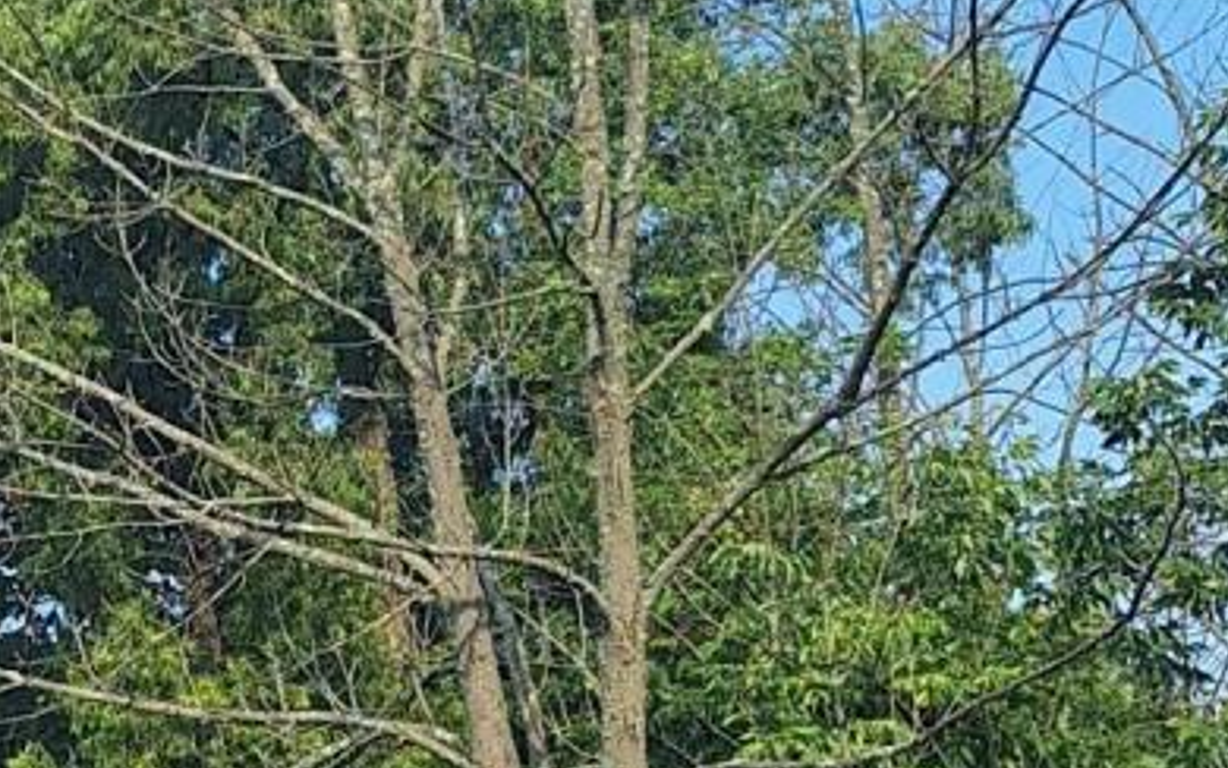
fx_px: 4185
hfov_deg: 15.4
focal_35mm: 125
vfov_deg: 10.4
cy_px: 815
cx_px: -617
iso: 40
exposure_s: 1/1468
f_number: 1.8
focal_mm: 5.54
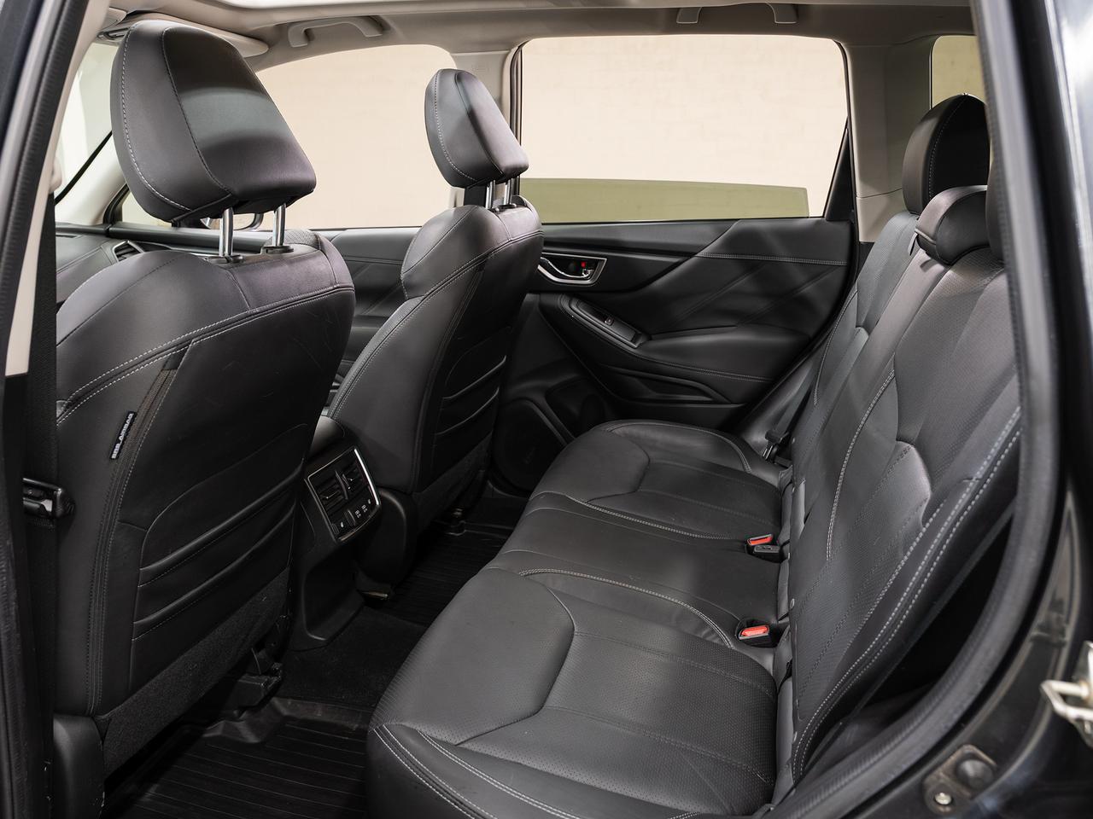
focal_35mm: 27
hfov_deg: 65.5
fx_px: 850
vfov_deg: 51.5
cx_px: 550
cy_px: 404
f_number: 5.6
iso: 100
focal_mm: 24
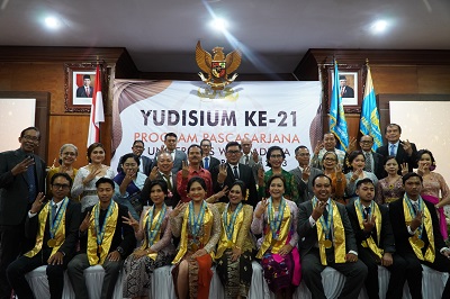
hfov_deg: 67.4
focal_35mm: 27
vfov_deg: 47.9
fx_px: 337
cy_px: 150
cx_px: 225
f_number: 4
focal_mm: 18
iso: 1250
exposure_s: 1/30
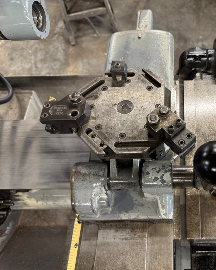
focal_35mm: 32
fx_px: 256
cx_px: 180
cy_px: 138
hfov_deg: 43.2
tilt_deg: -61.1
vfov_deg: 55.6
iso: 200
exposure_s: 1/60
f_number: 1.78
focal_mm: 6.76
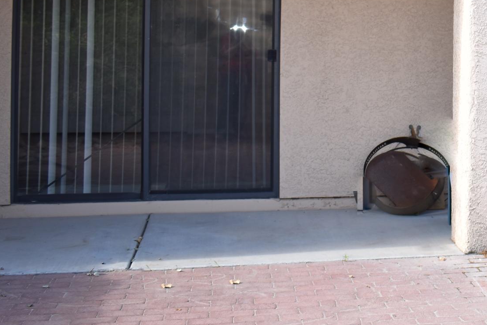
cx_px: 565
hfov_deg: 25.3
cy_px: -9
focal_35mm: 73
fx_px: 987
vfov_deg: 18.1
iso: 100
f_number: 3.5
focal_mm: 18
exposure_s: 1/200
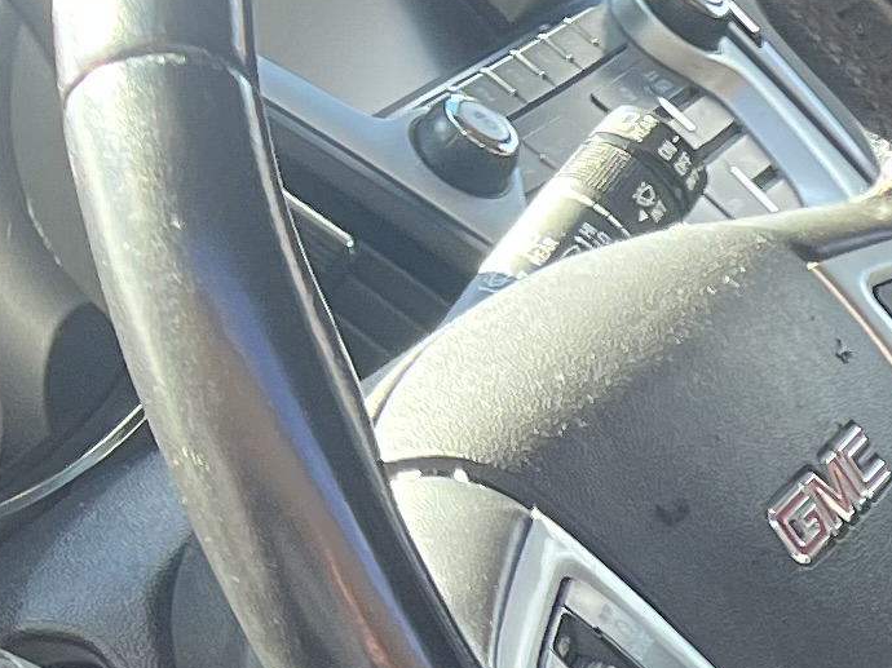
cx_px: 2194
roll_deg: -2.7
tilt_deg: -35.5
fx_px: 3915
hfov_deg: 10.9
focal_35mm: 152
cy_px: 1709
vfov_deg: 8.7
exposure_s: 1/150
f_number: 1.5
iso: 64
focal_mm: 5.7
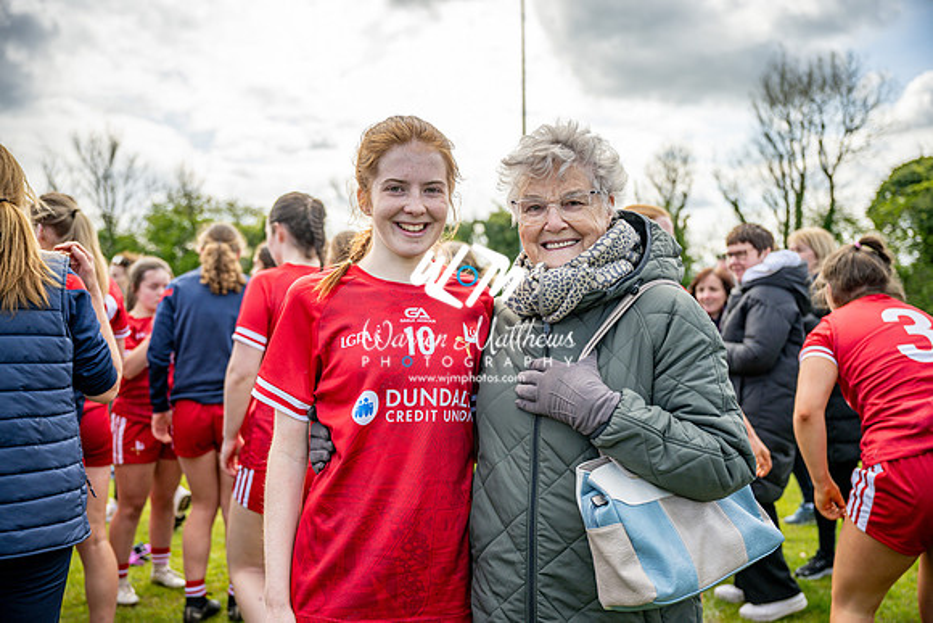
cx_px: 466
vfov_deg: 38.9
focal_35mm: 34
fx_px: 881
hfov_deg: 55.8
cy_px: 312
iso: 125
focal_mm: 34
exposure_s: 1/1600
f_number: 2.8
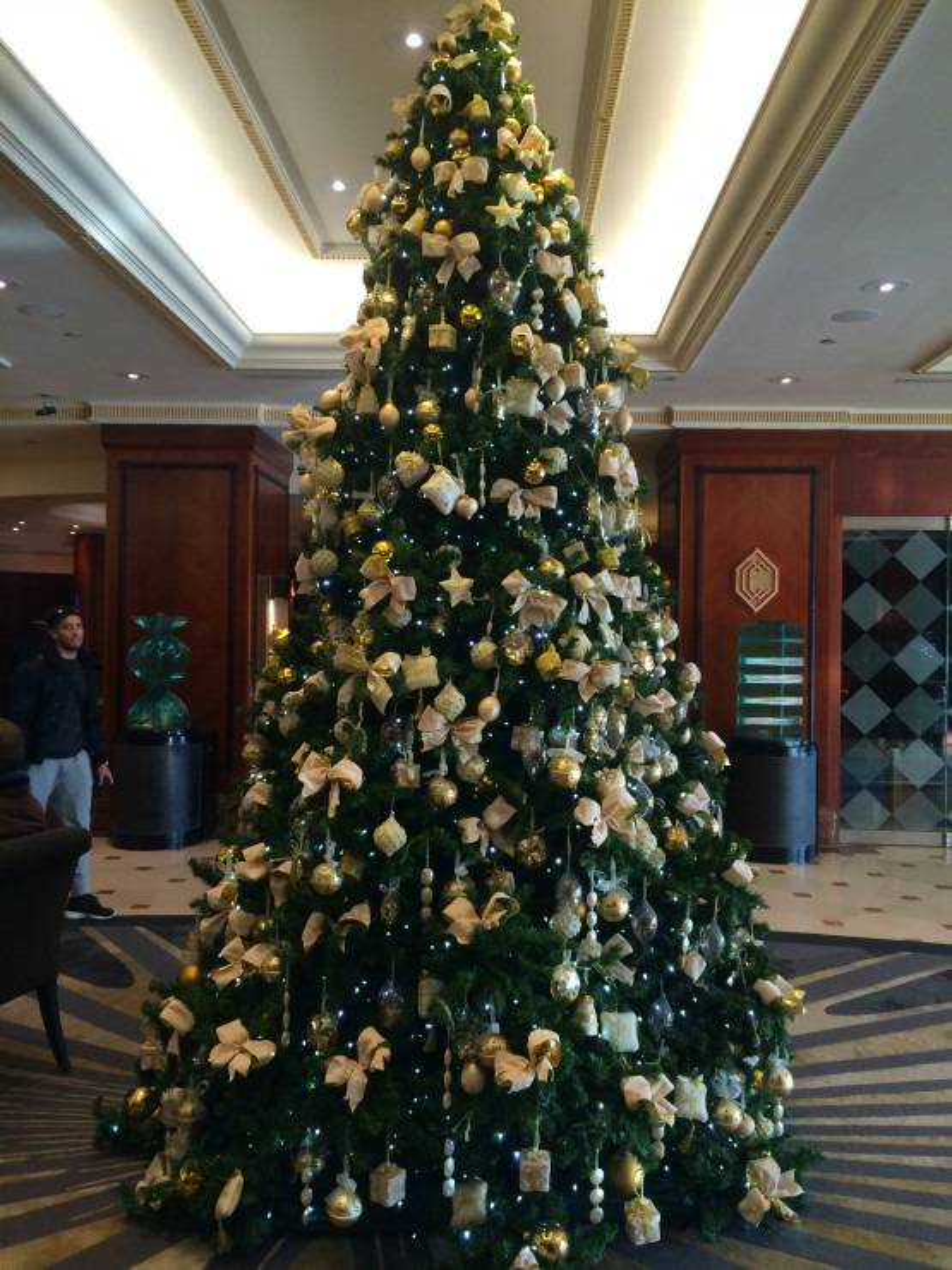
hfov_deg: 48.2
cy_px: 635
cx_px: 476
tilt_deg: -0.8
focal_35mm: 29
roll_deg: -0.3
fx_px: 1063
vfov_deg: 61.7
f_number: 2.2
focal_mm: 4.15
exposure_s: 1/30
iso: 100
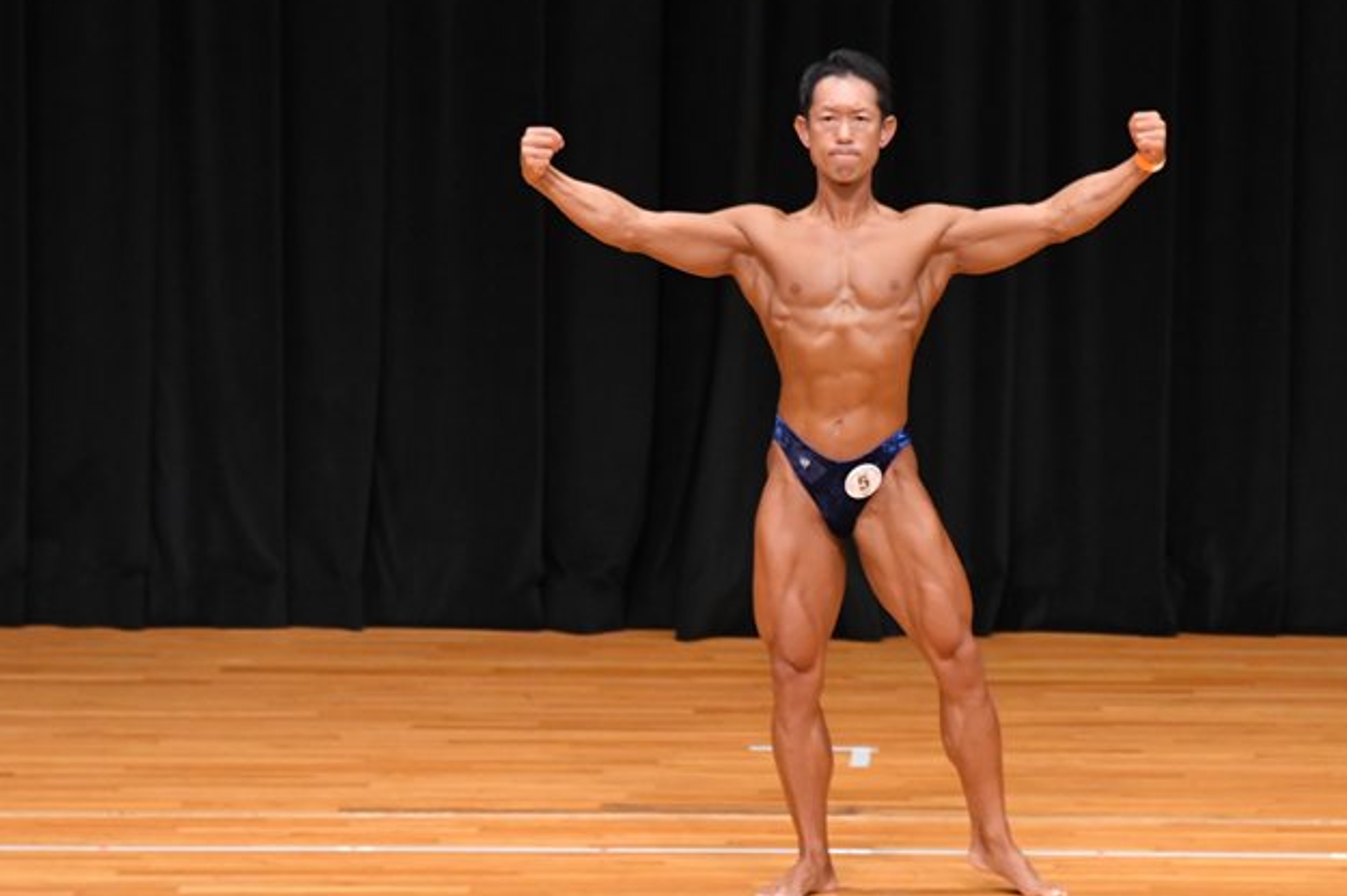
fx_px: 11817
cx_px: 783
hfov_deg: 6.5
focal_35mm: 316
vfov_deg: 4.3
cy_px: 457
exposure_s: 1/400
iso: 4000
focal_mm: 170
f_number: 5.6
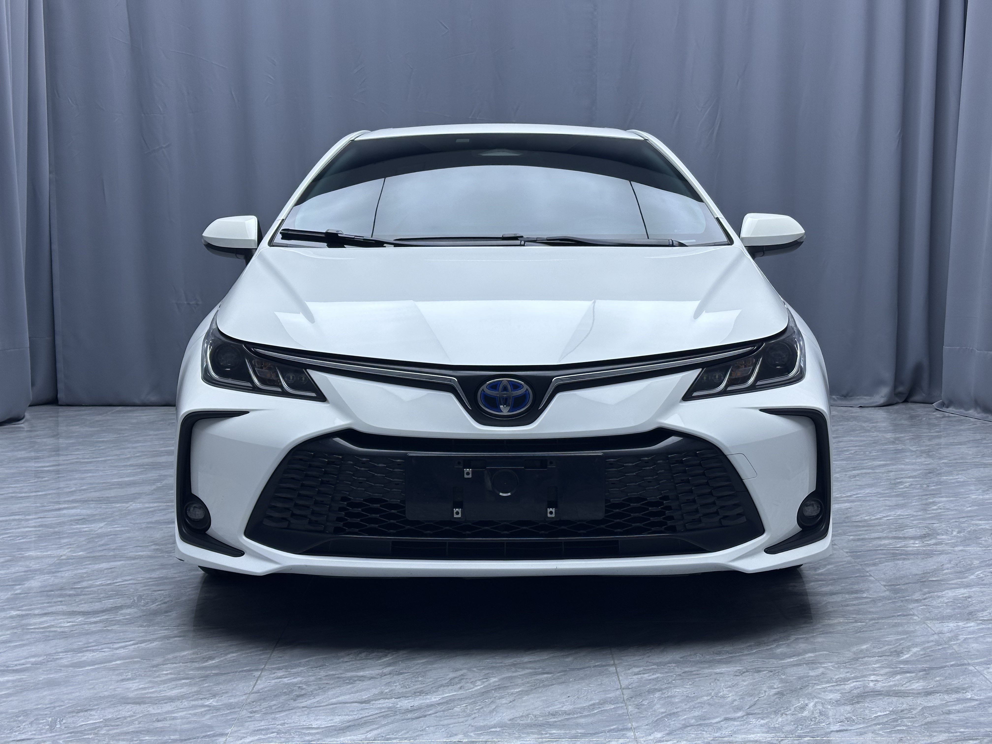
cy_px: 372
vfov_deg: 30.3
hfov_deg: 39.7
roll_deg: +0.5
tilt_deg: -4.7
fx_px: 1376
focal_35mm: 48
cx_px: 496
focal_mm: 6.86
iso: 50
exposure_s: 1/206
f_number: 1.78
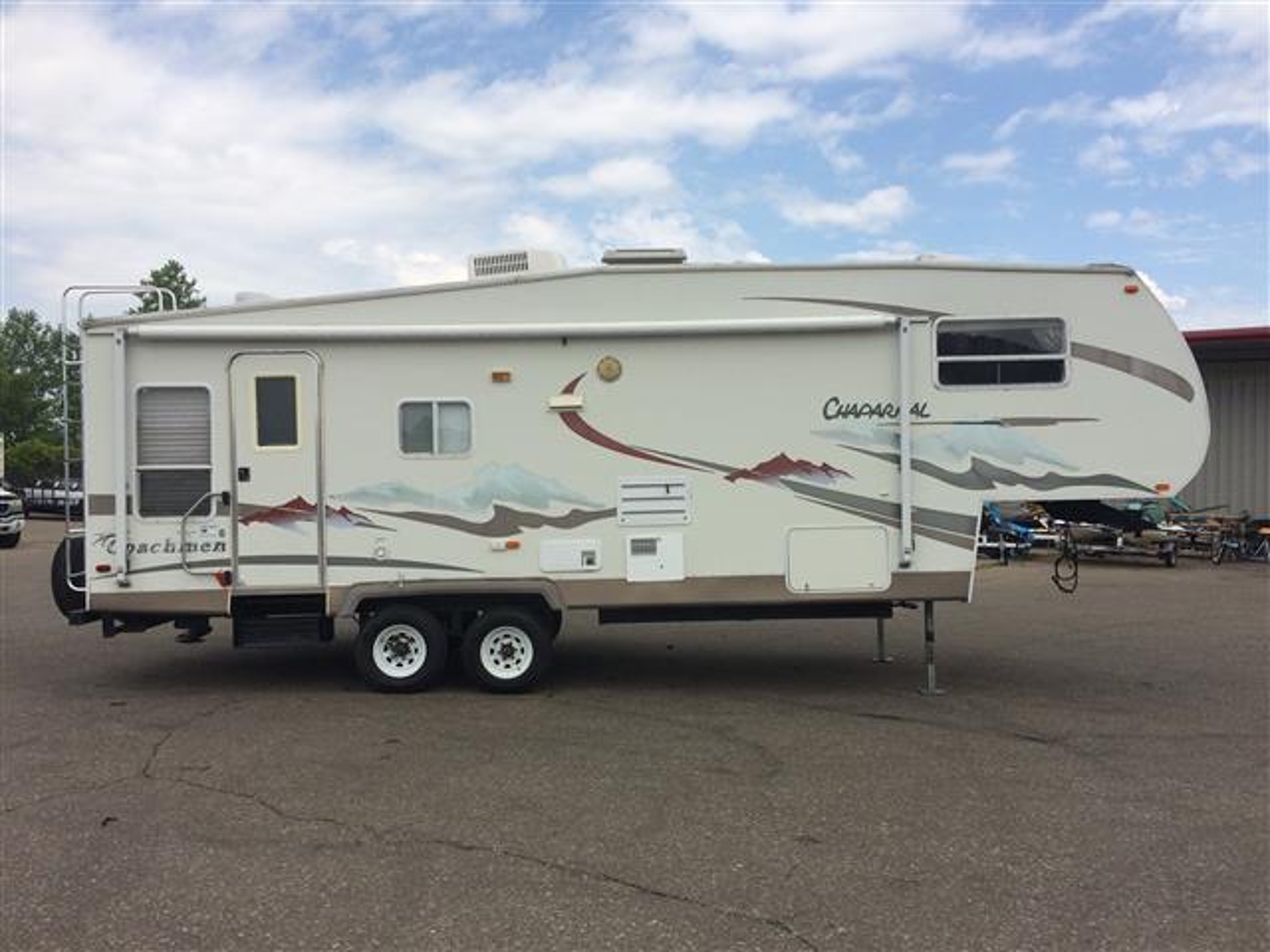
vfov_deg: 48.2
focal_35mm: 29
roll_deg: -0.3
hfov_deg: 61.7
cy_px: 476
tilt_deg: -0.3
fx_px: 1064
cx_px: 635
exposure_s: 1/2564
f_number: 2.2
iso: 32
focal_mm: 4.15
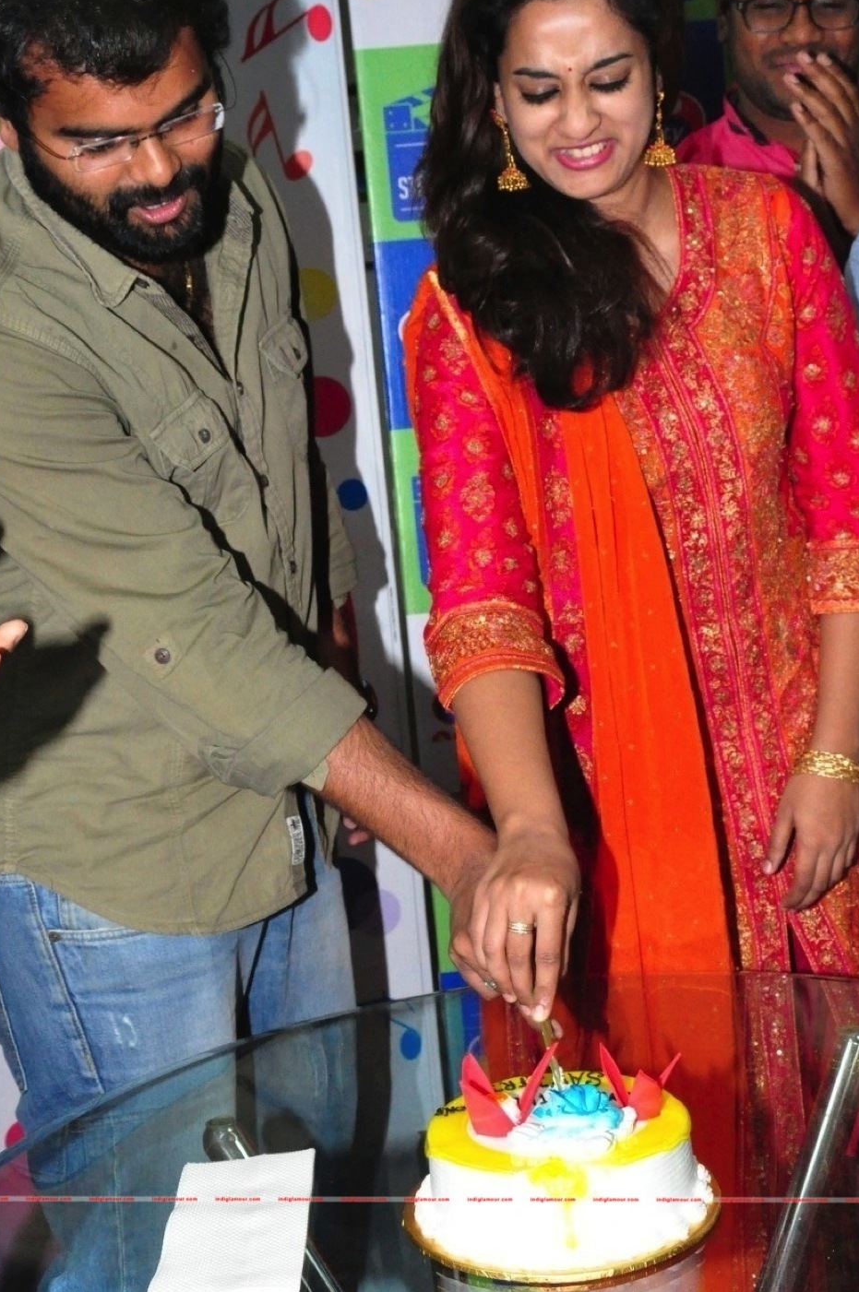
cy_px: 518
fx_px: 2080
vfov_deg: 34.4
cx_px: 426
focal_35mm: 58
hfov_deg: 23.3
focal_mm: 30
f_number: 6.3
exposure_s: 1/125
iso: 3200
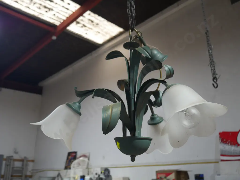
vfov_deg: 41.8
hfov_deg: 53.9
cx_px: 120
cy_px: 90
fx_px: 236
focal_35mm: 34
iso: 500
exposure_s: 1/60
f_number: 4
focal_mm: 17
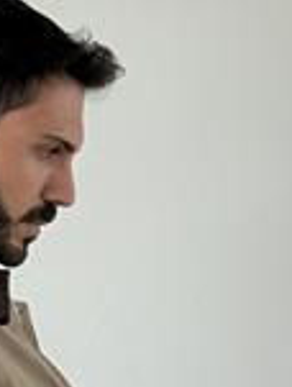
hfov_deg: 8.7
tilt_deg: +2.4
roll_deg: -0.2
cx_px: -79
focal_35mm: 169
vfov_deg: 11.5
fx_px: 1893
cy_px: 434
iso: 80
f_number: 1.78
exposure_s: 1/322
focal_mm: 6.76
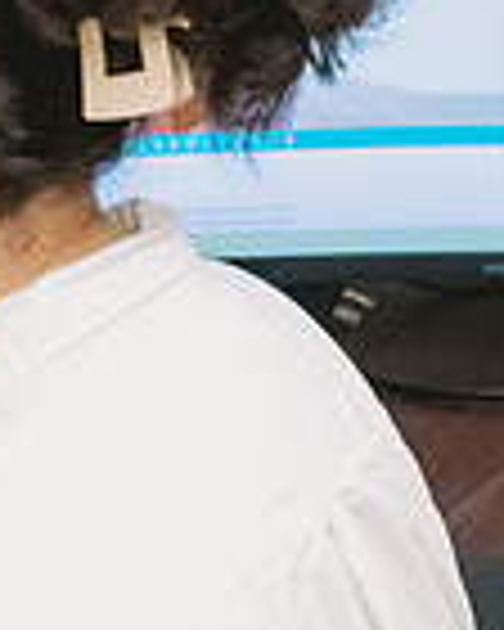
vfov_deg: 7.1
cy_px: 776
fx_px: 5072
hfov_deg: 5.5
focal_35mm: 272
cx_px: -702
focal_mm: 70
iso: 3200
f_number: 5
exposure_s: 1/200
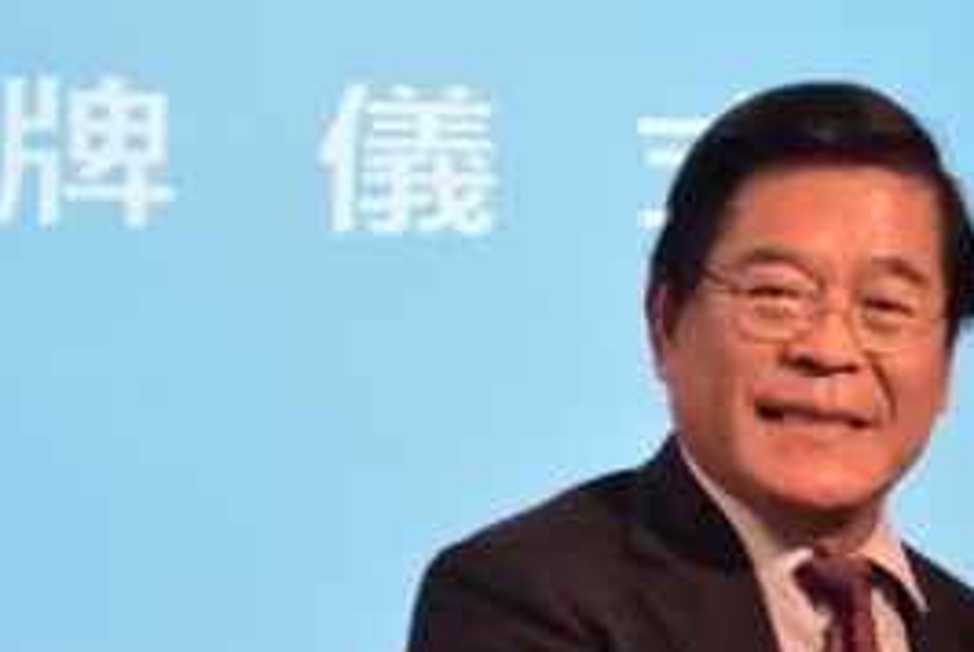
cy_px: 559
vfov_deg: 6.7
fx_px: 5552
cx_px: 1157
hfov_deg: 9.9
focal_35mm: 205
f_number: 5.6
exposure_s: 1/80
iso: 1250
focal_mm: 52
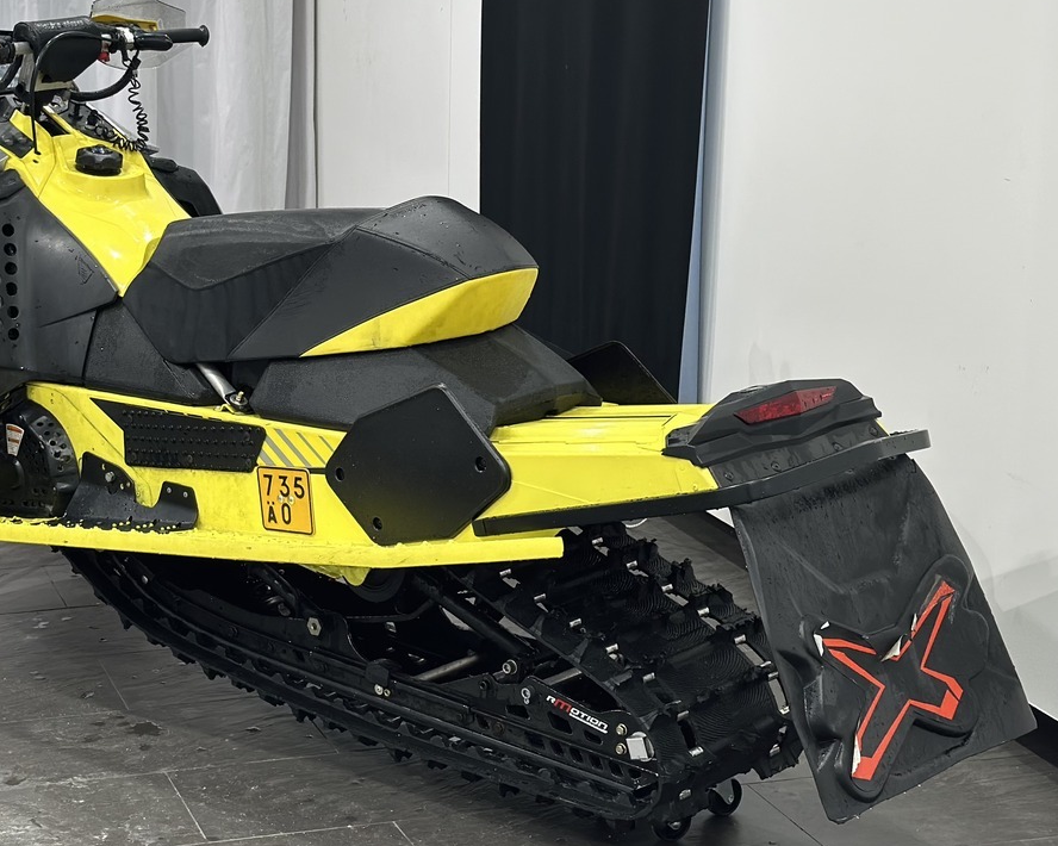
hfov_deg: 24.8
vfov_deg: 20.1
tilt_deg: -11.6
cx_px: 267
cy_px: 341
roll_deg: +0.7
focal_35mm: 76
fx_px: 2379
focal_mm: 6.86
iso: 100
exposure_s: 1/100
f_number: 1.78
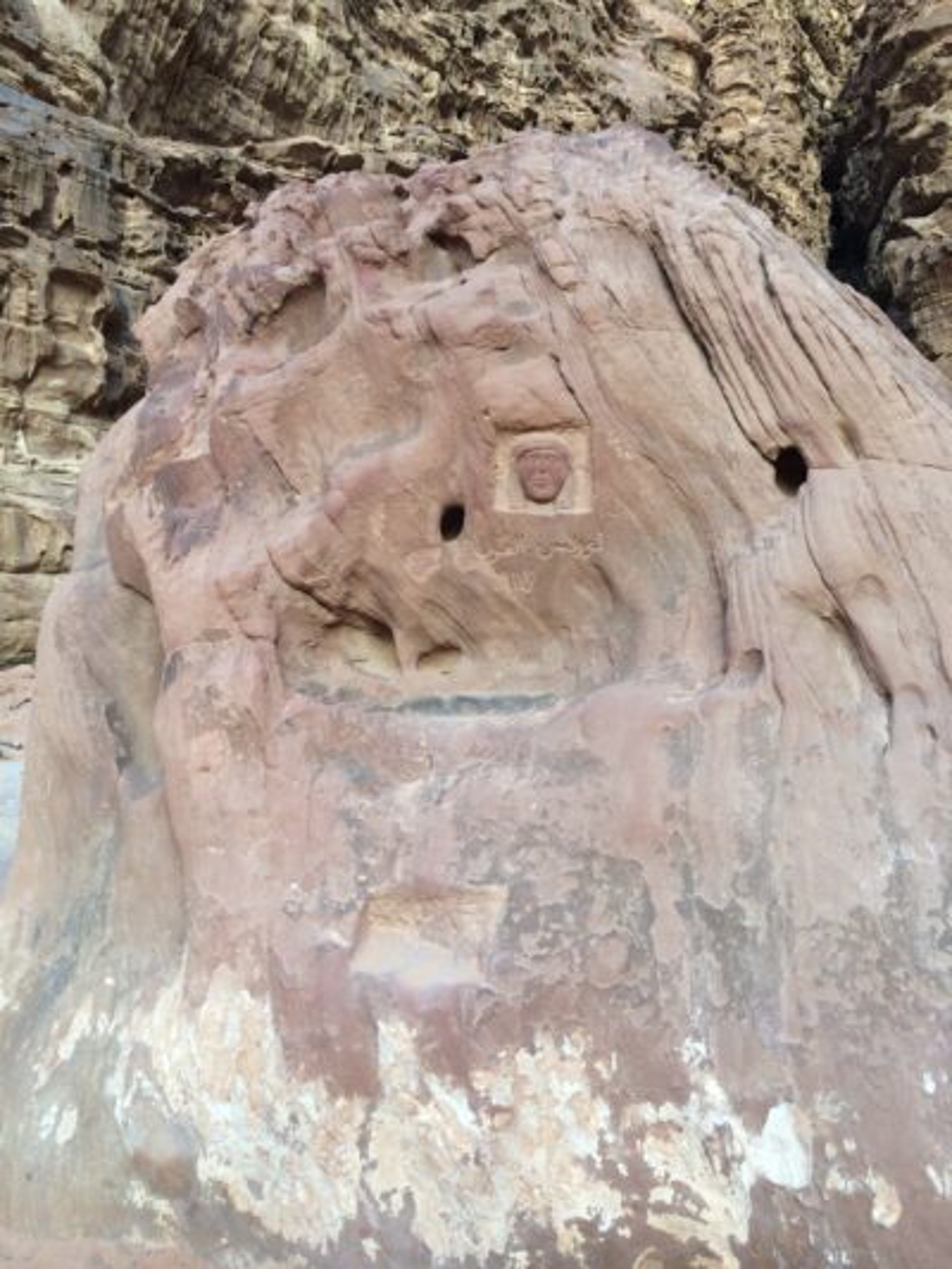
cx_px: 476
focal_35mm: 30
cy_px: 634
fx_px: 1100
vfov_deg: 60.0
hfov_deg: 46.8
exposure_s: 1/120
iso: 64
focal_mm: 4.12
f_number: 2.2
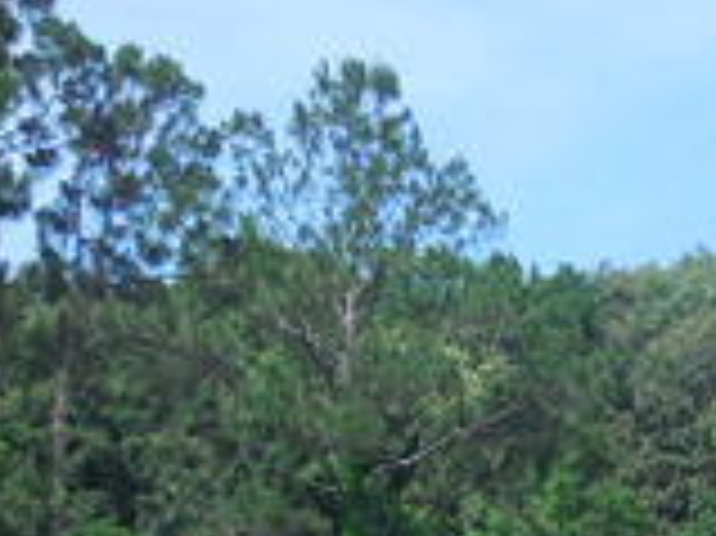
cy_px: 1045
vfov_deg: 8.7
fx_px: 3328
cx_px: 1063
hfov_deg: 11.8
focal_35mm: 161
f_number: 3.6
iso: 125
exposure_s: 1/800
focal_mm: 7.1
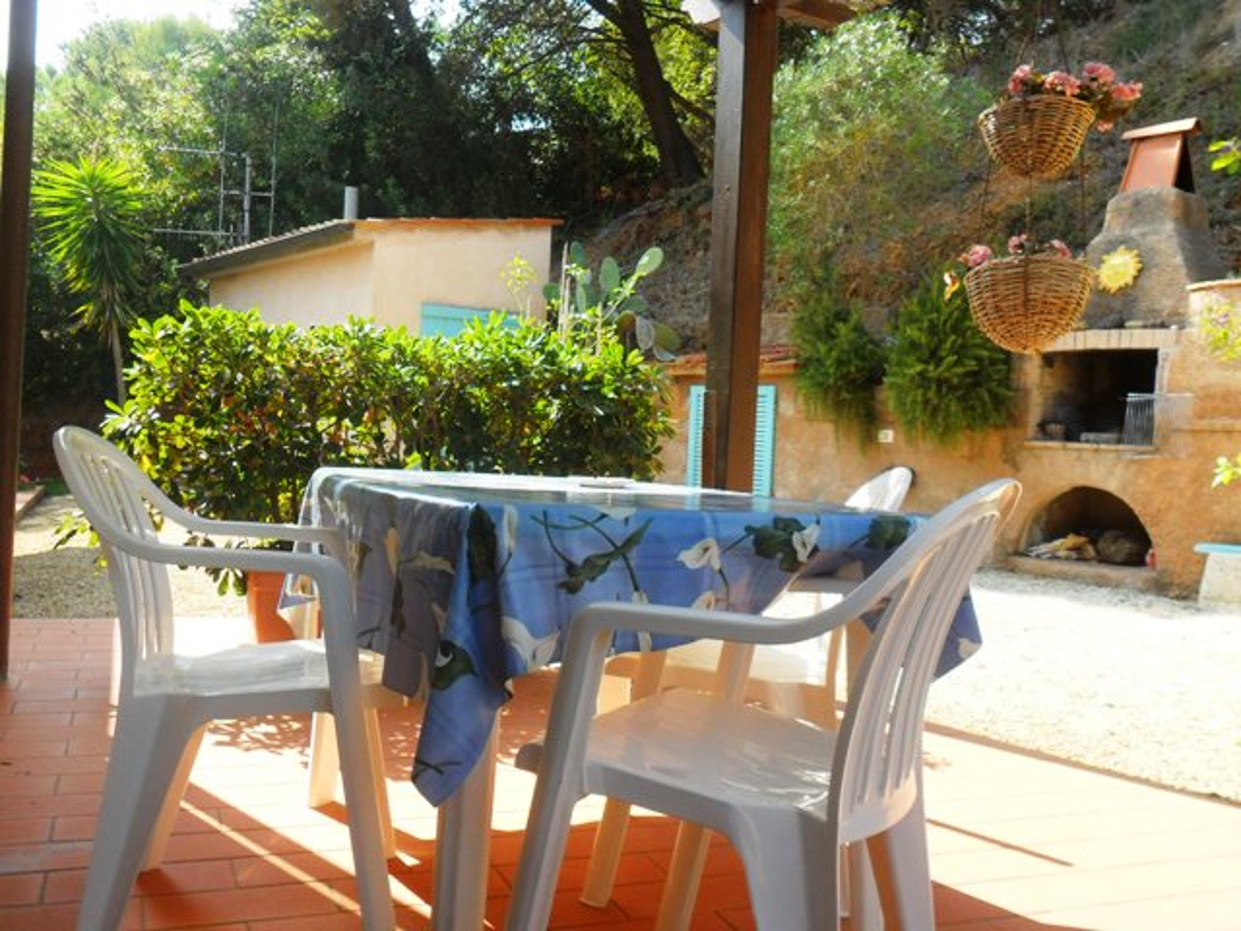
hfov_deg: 56.8
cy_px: 466
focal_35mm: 32
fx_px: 1147
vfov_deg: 44.2
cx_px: 620
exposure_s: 1/180
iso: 100
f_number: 3.7
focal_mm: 5.7
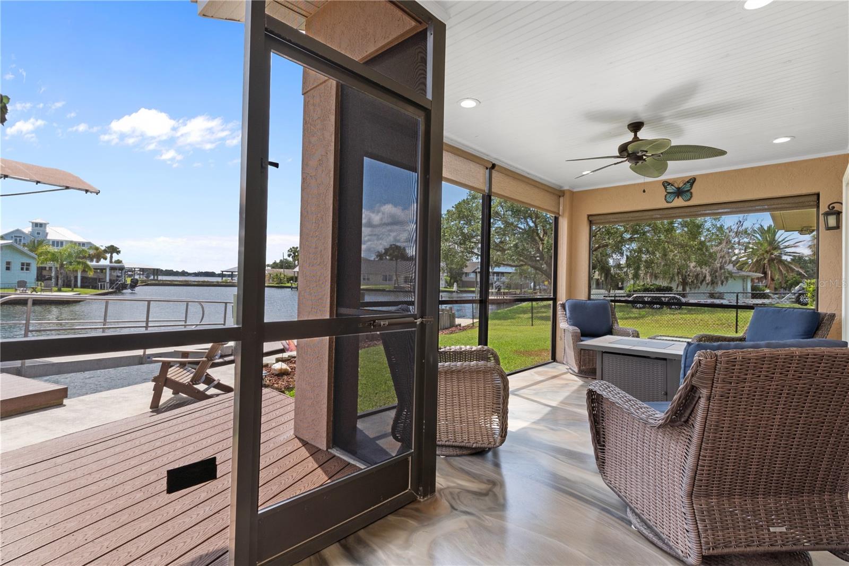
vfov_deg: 72.0
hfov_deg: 95.0
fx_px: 389
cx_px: 424
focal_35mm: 16
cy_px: 283
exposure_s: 1/25
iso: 250
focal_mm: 11
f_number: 8
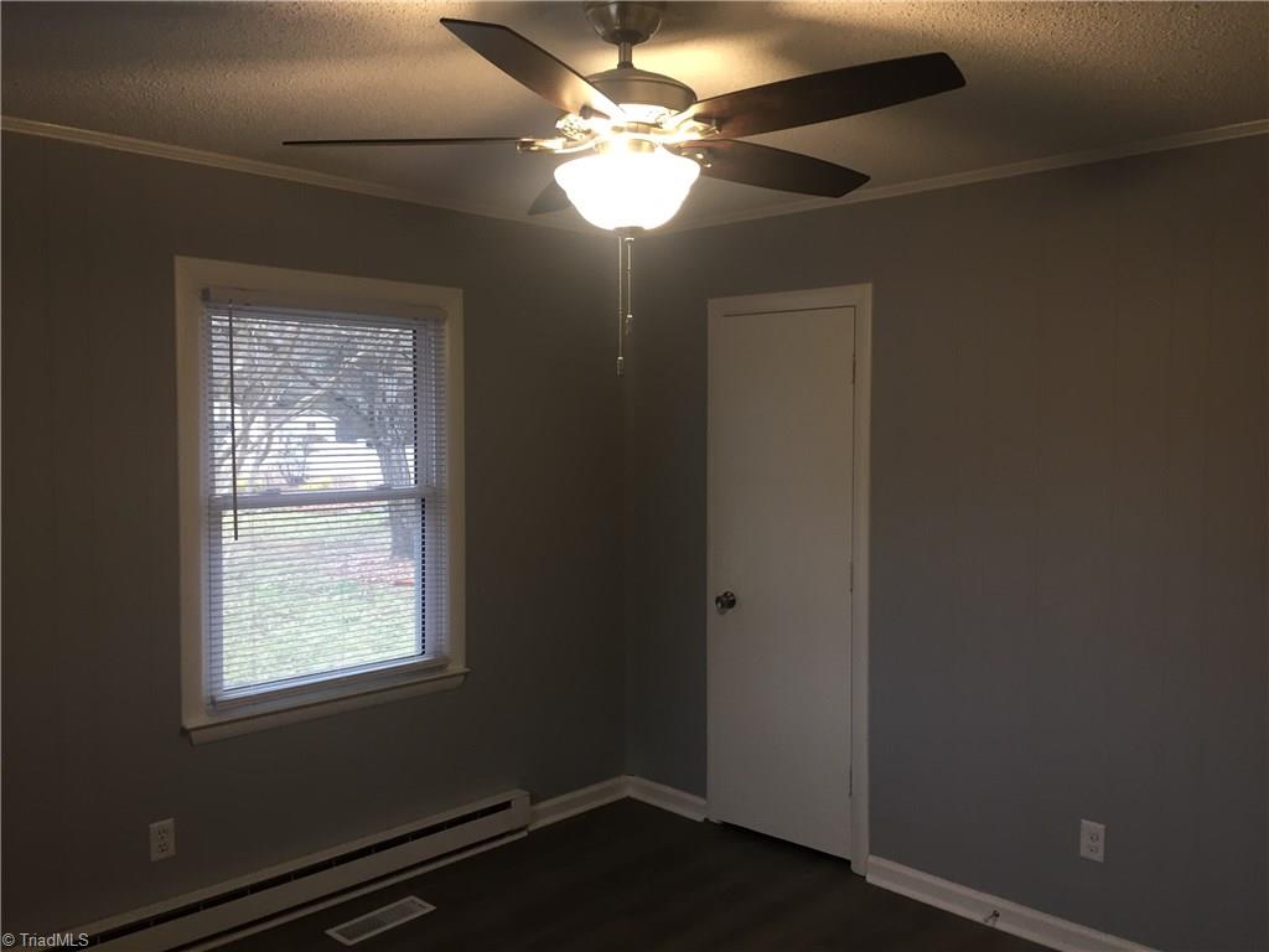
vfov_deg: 48.2
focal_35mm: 29
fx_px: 1063
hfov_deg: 61.7
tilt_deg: -3.4
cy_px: 476
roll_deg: -0.1
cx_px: 634
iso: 80
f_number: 2.2
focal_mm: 4.15
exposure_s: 1/30
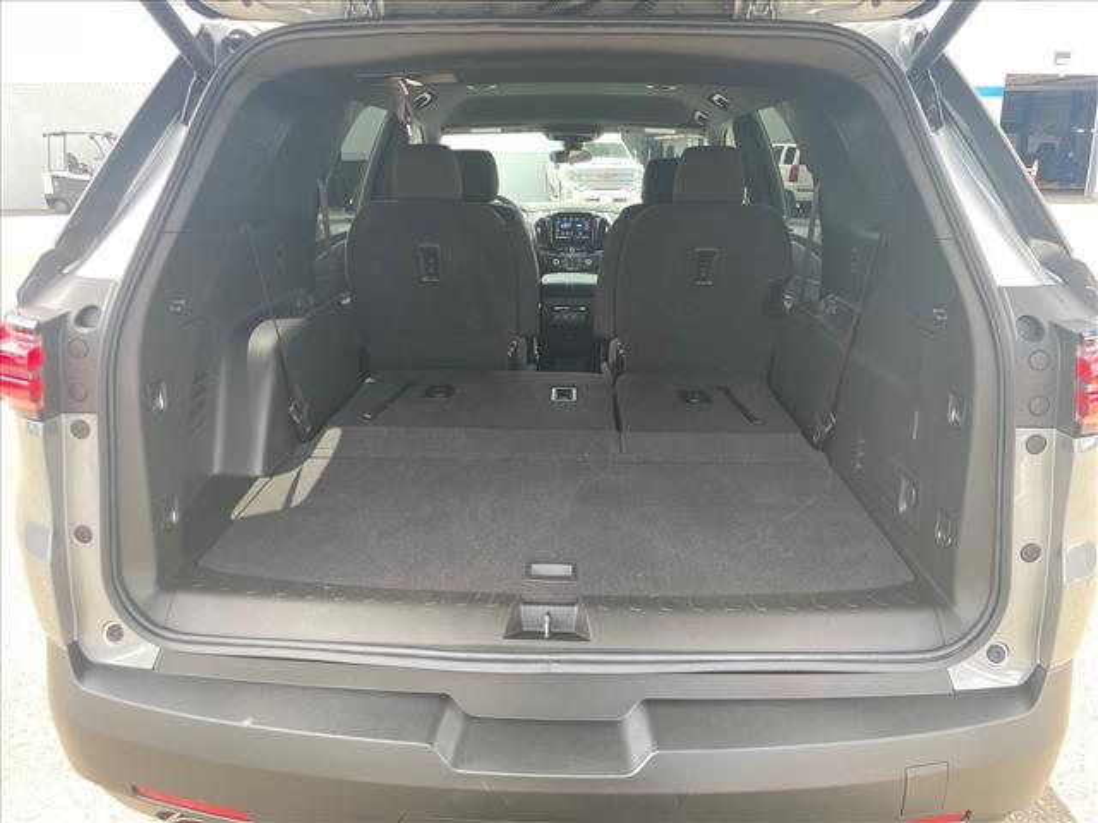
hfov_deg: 67.3
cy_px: 412
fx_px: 825
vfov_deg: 53.1
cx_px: 549
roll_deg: +0.6
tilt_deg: -16.3
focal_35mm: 26
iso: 100
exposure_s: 1/121
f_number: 1.6
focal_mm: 4.2
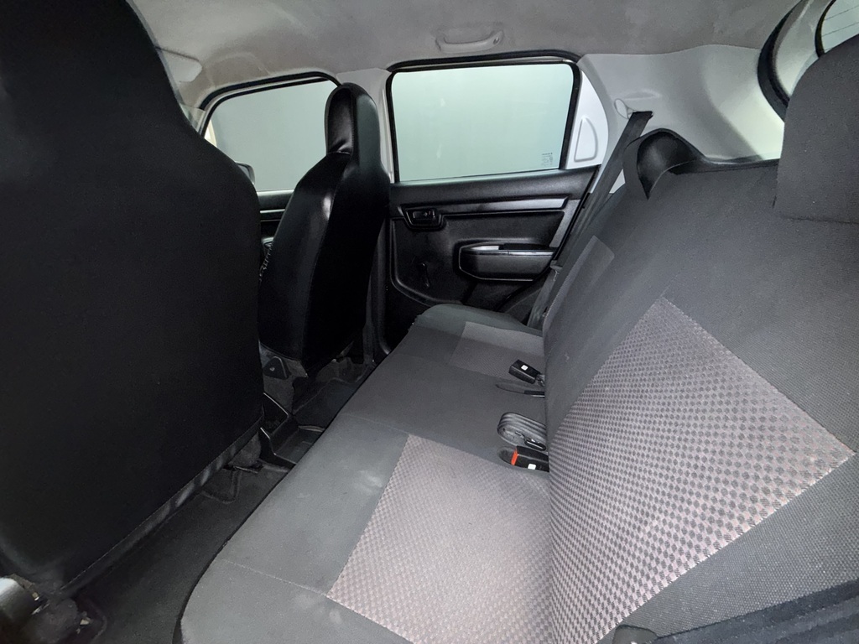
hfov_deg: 102.1
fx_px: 347
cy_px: 322
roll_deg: +0.5
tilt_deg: -23.3
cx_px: 430
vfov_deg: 85.7
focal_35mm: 14
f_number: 2.2
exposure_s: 1/22
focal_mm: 2.22
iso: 400
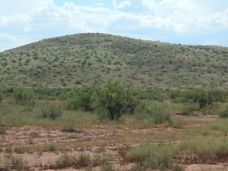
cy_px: 86
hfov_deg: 20.0
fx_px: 645
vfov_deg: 15.1
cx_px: 114
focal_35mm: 98
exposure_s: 1/640
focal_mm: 17.6
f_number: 5.5
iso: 80
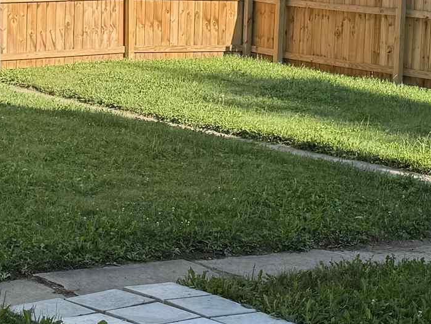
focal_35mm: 105
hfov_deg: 18.7
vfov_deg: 14.1
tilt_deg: -4.7
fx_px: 1308
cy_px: 93
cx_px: 163
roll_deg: -1.9
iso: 80
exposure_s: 1/1949
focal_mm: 6.76
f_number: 1.78
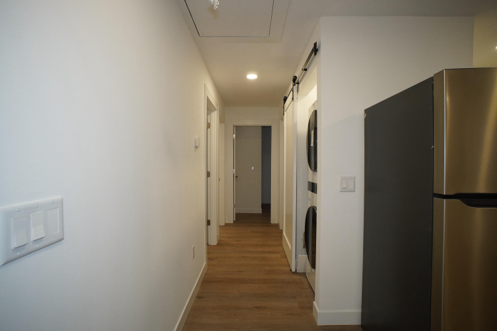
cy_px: 166
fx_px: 228
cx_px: 248
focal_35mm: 16
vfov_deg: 72.1
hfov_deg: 95.0
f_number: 4
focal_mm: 11
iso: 800
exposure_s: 1/160
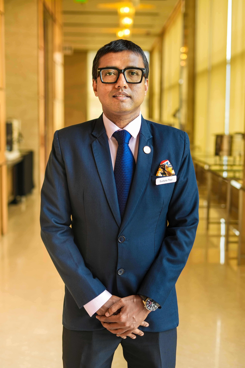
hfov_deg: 27.0
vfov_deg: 39.6
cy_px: 184
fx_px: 510
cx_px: 122
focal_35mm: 50
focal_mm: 50
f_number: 2.8
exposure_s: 1/100
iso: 200
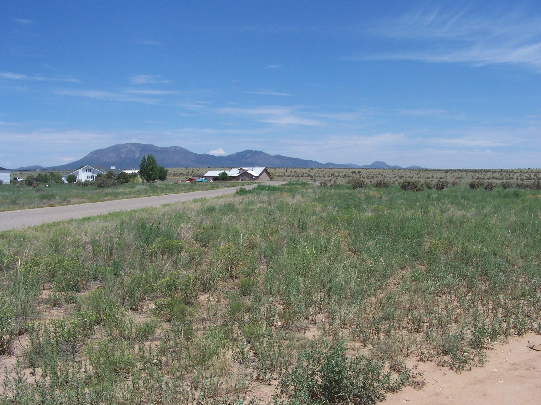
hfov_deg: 49.0
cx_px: 270
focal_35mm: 38
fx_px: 594
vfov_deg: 37.7
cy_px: 202
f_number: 5.6
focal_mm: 6.3
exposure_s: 1/500
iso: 80
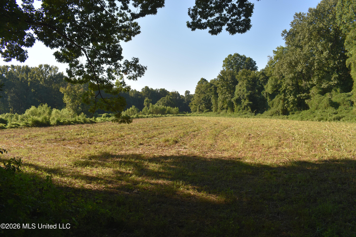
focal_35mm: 27
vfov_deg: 47.9
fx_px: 267
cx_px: 178
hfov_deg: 67.4
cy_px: 118
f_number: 8
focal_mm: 18
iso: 160
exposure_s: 1/250
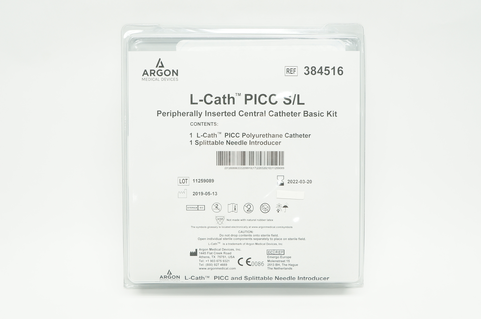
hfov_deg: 53.2
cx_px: 240
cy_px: 160
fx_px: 480
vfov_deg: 36.8
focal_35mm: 36
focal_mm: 24
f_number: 7.1
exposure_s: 1/30
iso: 400
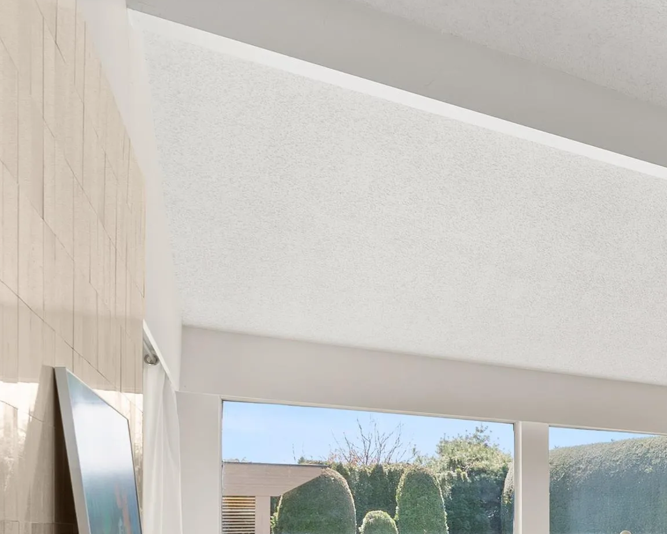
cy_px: 539
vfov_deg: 33.9
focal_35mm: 40
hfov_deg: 33.7
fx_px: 790
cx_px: 861
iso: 400
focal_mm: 16
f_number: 8
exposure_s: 1/40
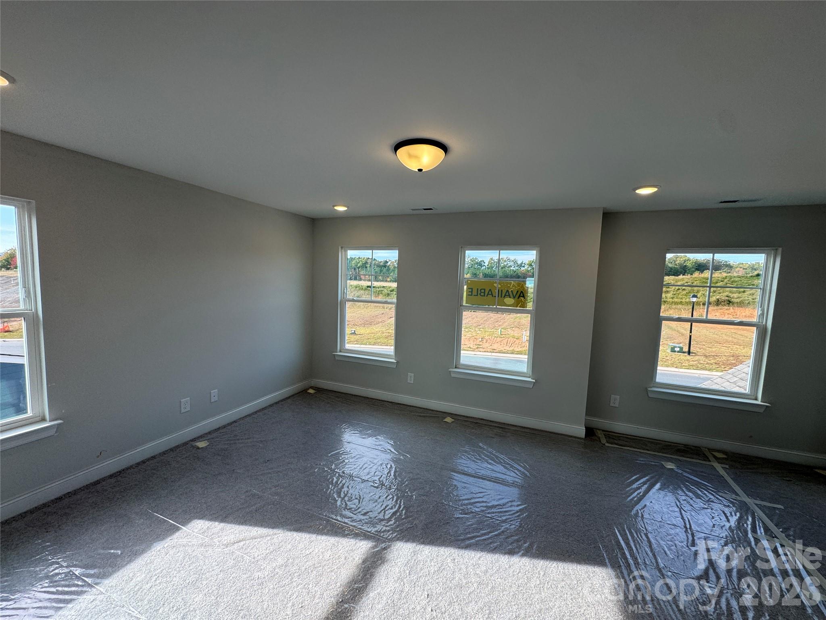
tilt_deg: -7.9
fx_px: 334
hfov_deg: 102.1
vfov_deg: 85.7
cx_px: 413
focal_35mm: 14
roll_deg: -1.5
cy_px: 310
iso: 40
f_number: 2.2
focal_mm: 2.22
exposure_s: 1/176
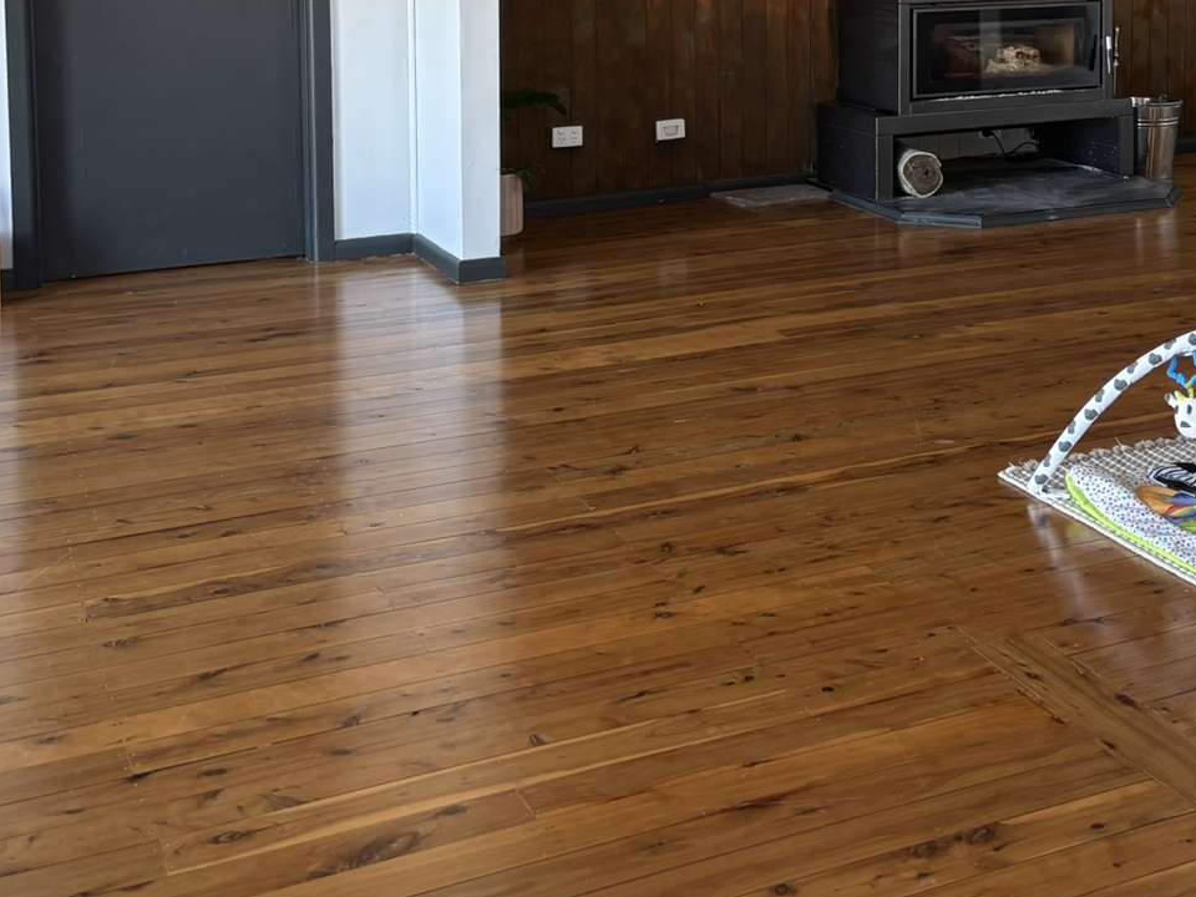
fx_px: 1797
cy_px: 9
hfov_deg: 36.0
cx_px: 895
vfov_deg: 26.6
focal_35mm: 52
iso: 100
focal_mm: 5.96
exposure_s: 1/50
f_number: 1.6
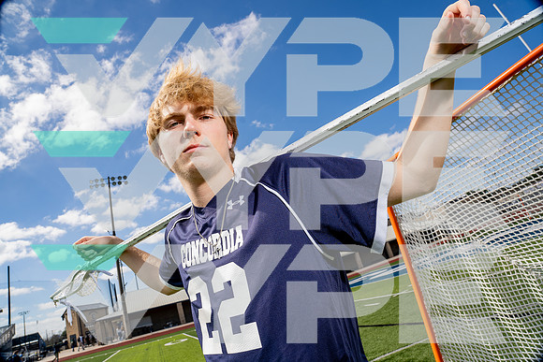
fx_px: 302
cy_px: 181
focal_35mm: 20
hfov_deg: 84.0
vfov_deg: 62.0
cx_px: 272
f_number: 8
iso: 100
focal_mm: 20
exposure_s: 1/250
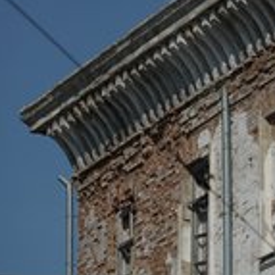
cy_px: 116
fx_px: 3281
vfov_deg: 4.8
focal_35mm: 365
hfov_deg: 4.8
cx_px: 315
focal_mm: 153
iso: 50
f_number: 5.6
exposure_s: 1/1000
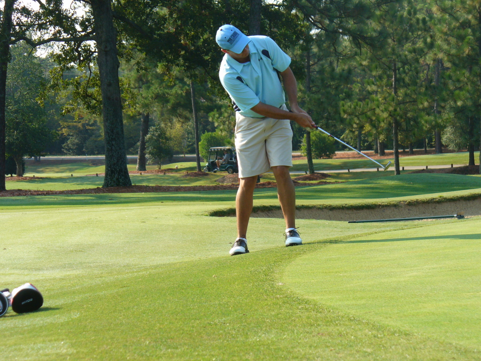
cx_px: 240
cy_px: 180
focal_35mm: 118
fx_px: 1640
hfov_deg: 16.7
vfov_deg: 12.6
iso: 80
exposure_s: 1/320
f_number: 3.7
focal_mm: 19.4
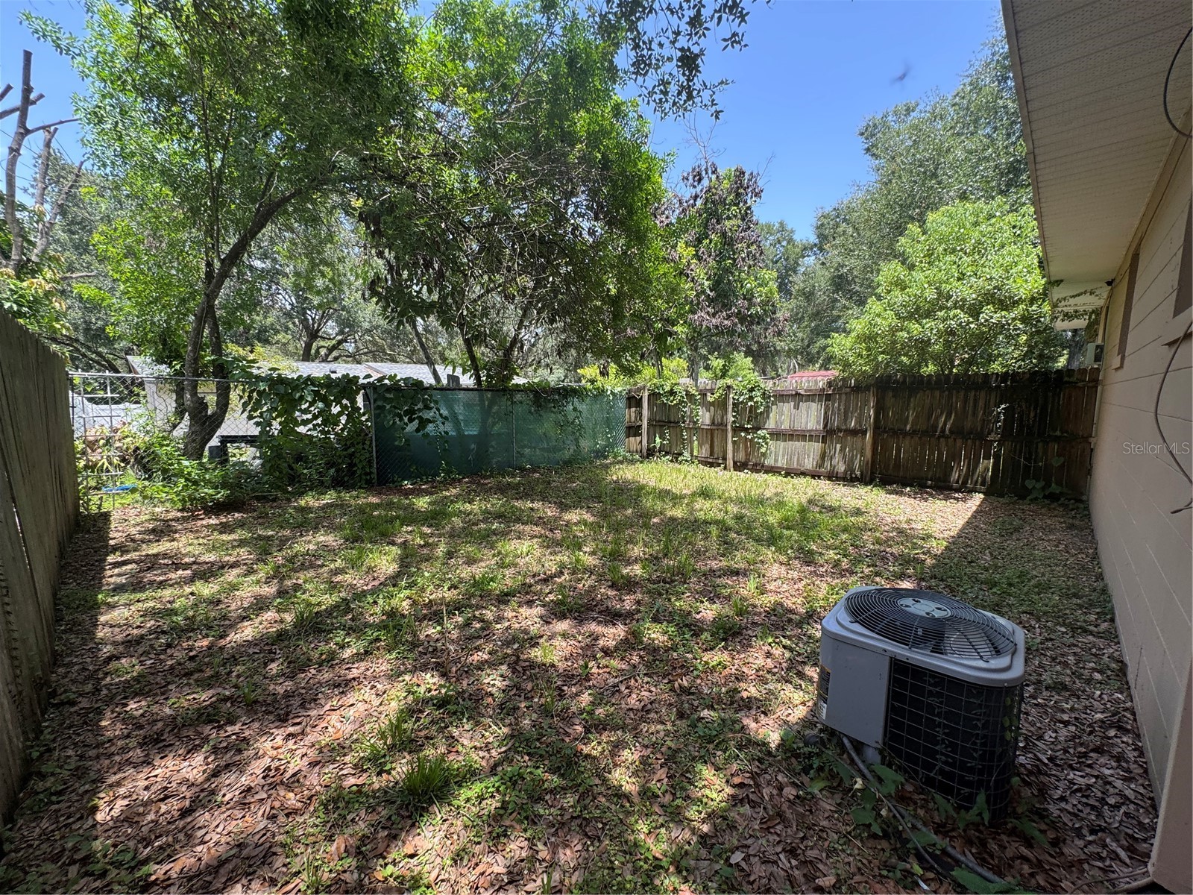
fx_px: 482
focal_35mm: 14
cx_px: 596
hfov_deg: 102.1
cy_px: 448
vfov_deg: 85.7
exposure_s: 1/260
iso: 40
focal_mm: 2.22
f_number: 2.2
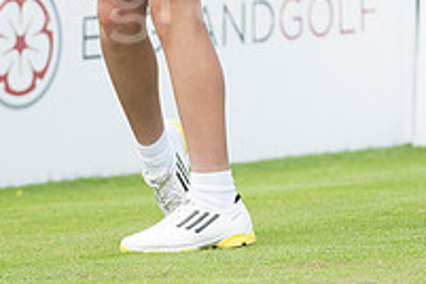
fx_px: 10235
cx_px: 131
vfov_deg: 1.6
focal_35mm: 865
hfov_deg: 2.4
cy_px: -110
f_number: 5
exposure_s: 1/1250
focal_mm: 300
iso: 400
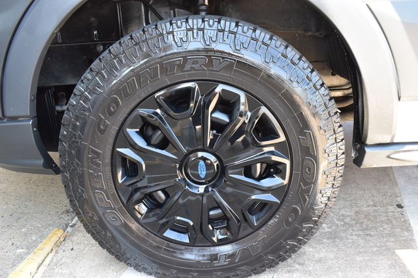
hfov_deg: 57.2
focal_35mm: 33
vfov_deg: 39.9
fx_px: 383
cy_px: 139
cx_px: 209
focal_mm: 22
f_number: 7.1
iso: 400
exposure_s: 1/40
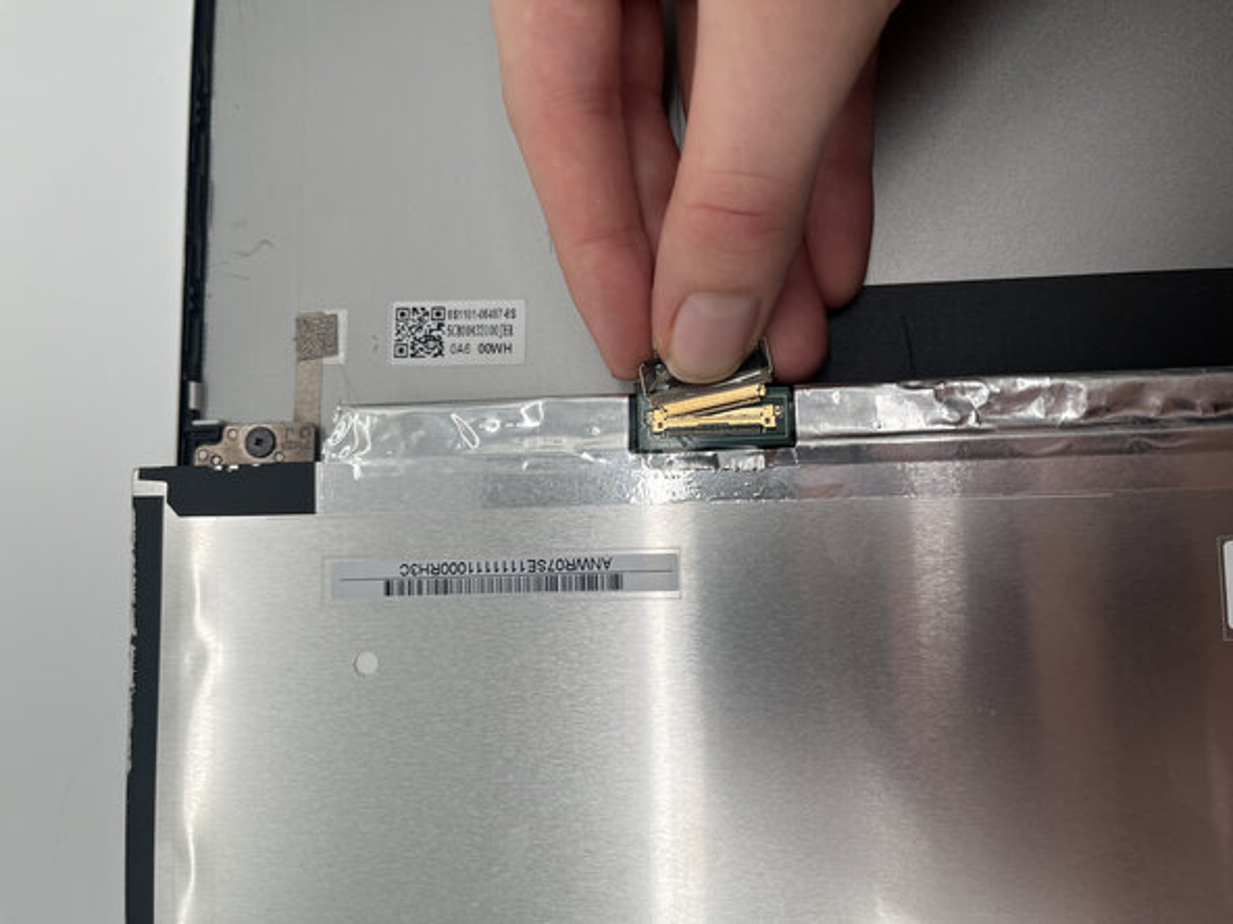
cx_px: 616
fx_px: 926
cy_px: 462
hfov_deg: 67.3
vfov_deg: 53.1
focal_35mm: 26
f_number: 1.6
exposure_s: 1/864
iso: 50
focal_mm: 5.1
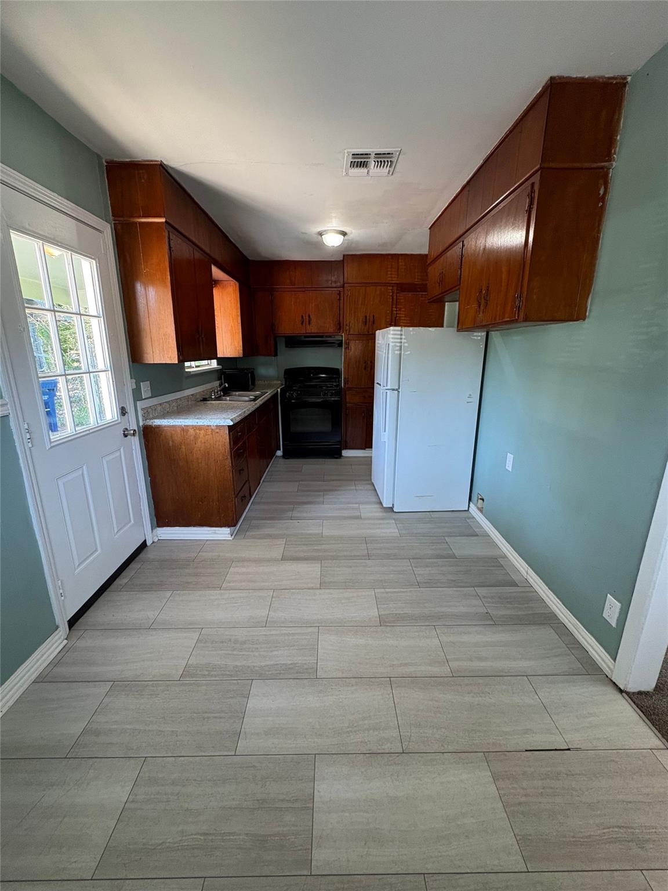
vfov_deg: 102.1
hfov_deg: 85.7
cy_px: 446
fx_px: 360
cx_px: 334
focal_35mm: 14
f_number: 2.2
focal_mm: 2.22
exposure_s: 1/60
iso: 320
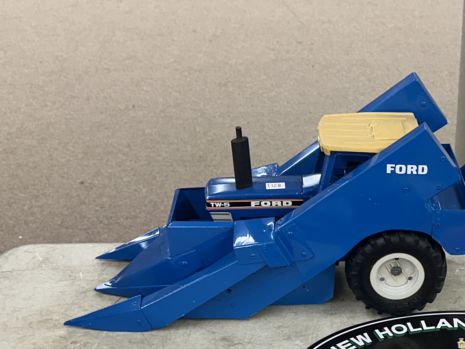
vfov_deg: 22.6
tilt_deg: -32.5
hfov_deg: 28.8
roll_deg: -1.9
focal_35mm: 64
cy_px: 275
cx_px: 435
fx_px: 860
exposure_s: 1/120
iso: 125
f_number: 1.78
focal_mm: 6.86
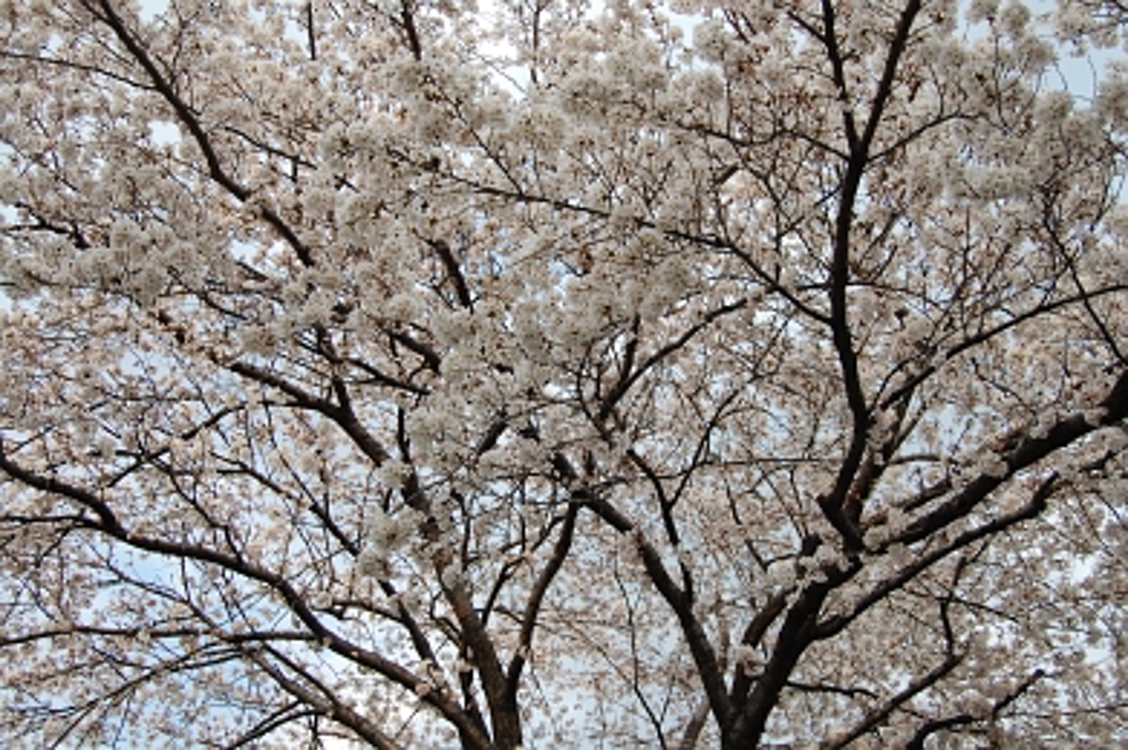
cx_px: 564
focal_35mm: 36
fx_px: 1127
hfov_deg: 53.2
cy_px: 375
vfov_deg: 36.8
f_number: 7.1
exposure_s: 1/200
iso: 200
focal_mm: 24
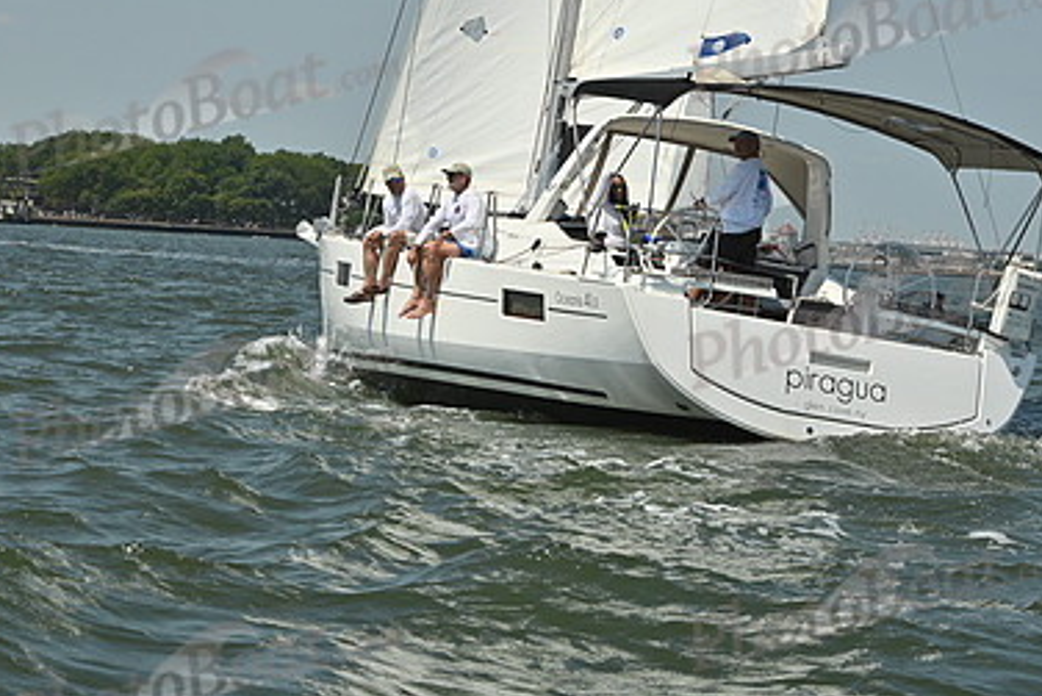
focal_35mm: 139
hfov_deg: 14.8
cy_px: 212
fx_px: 4025
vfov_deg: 9.9
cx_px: 546
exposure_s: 1/1250
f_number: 10
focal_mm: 90
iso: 320
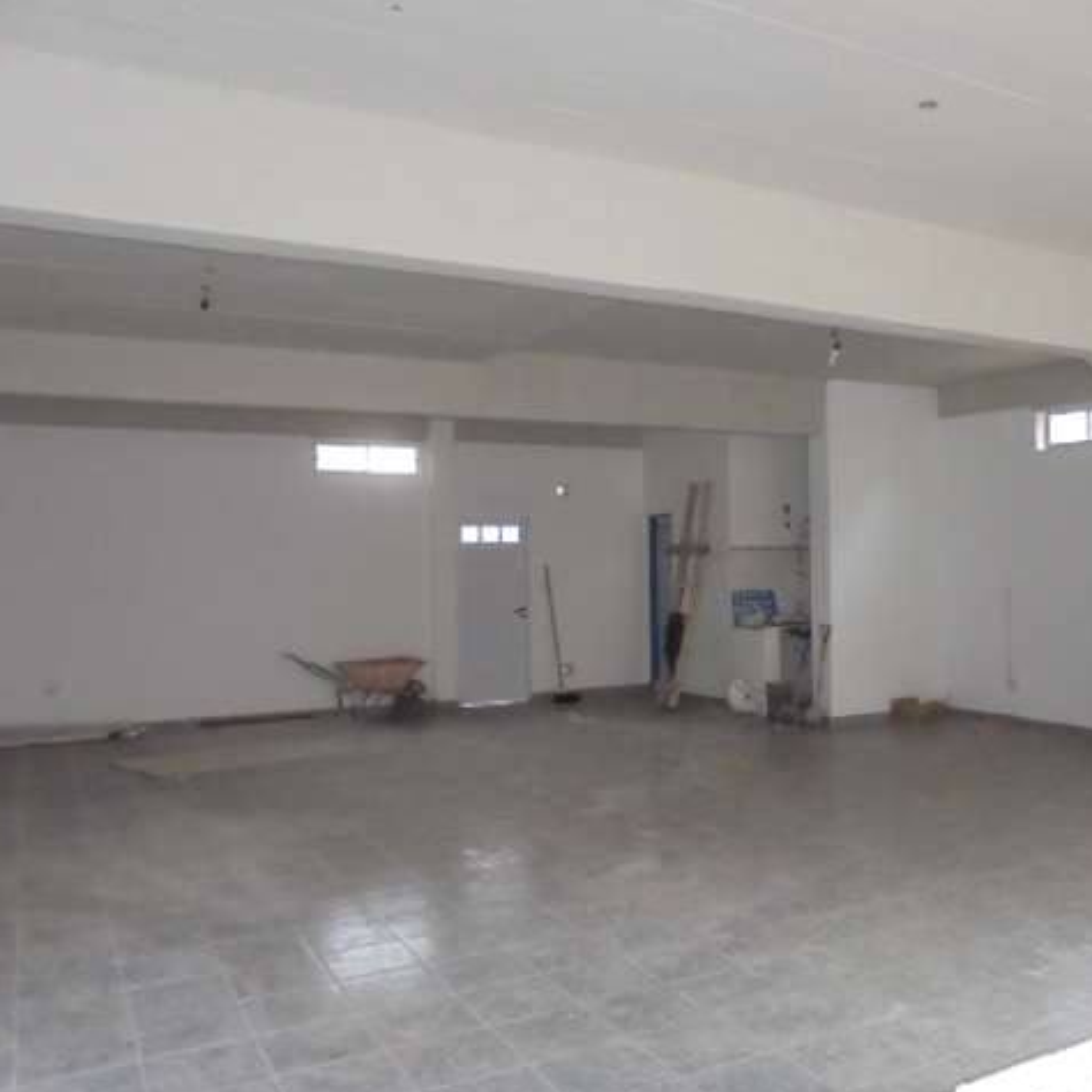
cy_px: 551
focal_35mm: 31
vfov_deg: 52.5
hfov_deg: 51.7
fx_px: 1106
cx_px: 716
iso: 400
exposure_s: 1/125
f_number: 3.5
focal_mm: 4.6
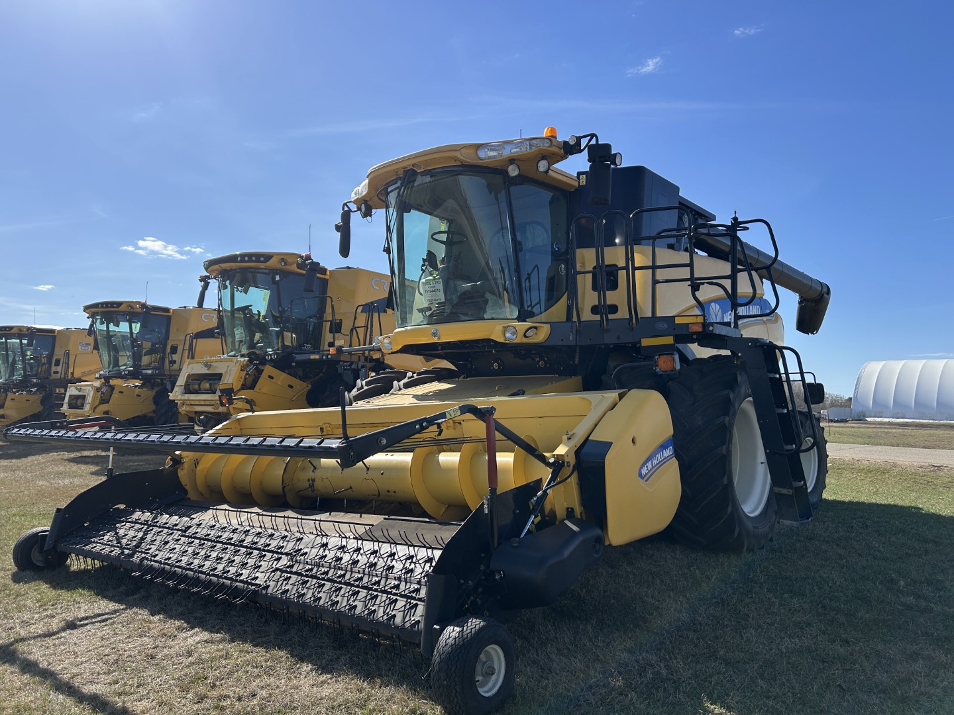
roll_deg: -0.3
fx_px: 717
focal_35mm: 26
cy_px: 358
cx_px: 477
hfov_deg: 67.3
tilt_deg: +3.7
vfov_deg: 53.1
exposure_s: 1/4444
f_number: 1.5
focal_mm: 5.7
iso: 50
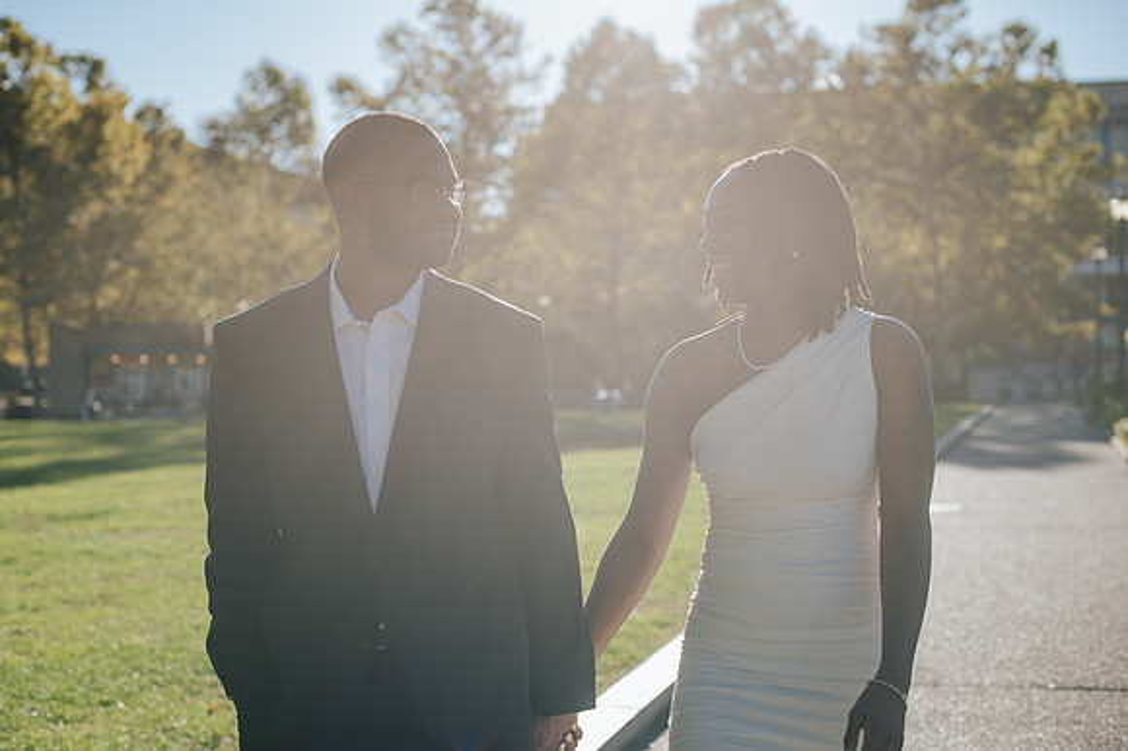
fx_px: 1643
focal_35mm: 52
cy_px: 376
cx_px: 536
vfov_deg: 25.7
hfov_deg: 37.9
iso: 100
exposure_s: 1/1000
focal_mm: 50
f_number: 3.2
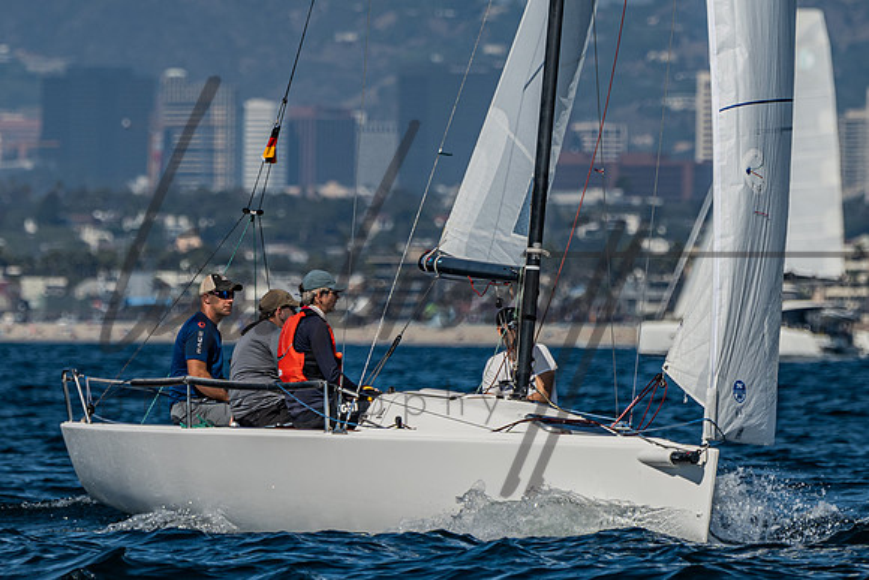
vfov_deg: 1.8
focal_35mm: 757
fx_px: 18267
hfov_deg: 2.7
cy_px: 136
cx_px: 398
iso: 100
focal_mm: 310
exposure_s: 1/1250
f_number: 5.6
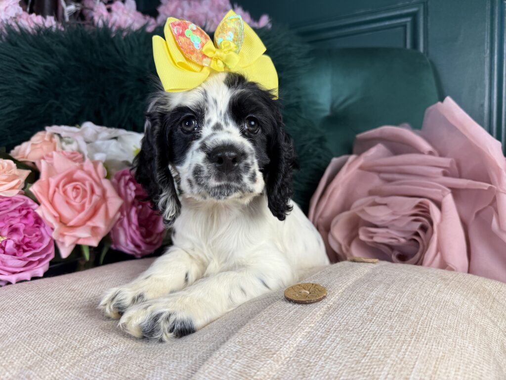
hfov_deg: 71.6
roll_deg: +1.9
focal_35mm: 24
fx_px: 351
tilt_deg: -5.1
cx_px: 253
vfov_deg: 56.8
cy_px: 190
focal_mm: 6.76
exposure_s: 1/120
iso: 80
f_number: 1.78
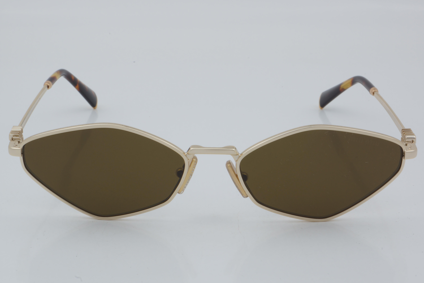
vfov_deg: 16.6
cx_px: 212
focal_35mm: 82
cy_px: 142
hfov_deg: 24.6
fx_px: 972
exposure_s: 1/4
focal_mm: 55
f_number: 32
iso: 100
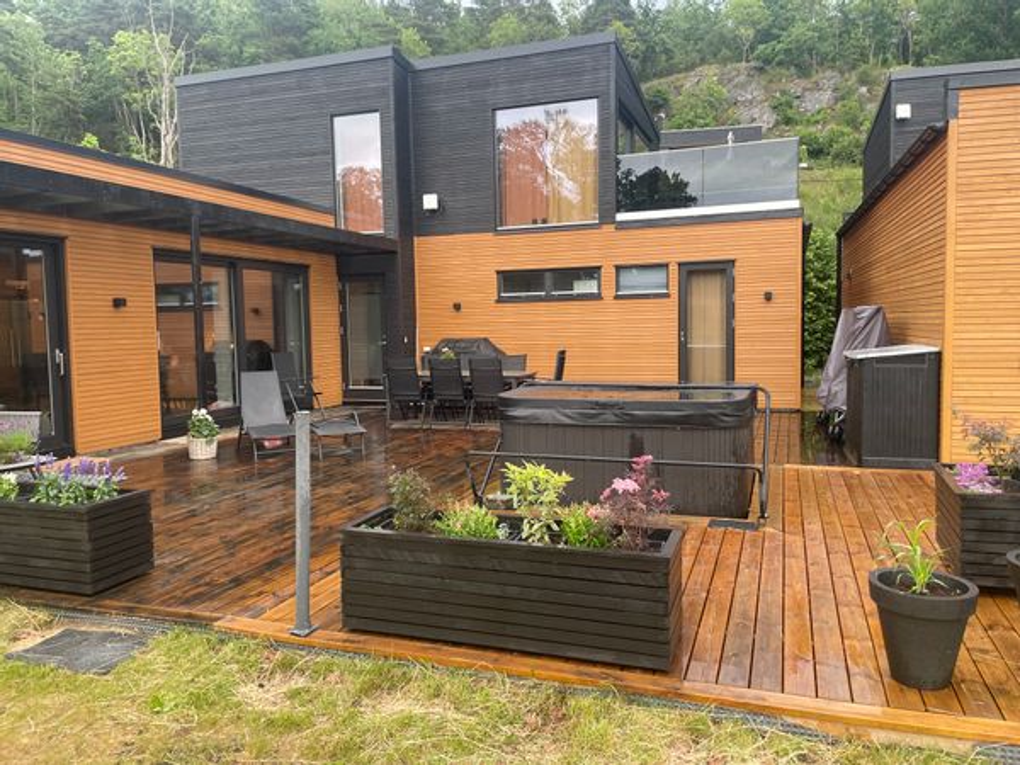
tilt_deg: -3.4
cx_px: 510
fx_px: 766
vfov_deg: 53.1
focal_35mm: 26
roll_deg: +1.7
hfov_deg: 67.3
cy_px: 382
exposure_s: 1/121
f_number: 1.6
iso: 125
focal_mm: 4.2
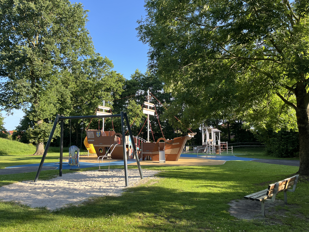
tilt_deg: +6.1
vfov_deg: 53.1
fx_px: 232
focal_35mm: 26
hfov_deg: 67.3
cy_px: 116
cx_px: 154
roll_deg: -0.1
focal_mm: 5.1
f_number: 1.6
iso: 50
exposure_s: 1/504
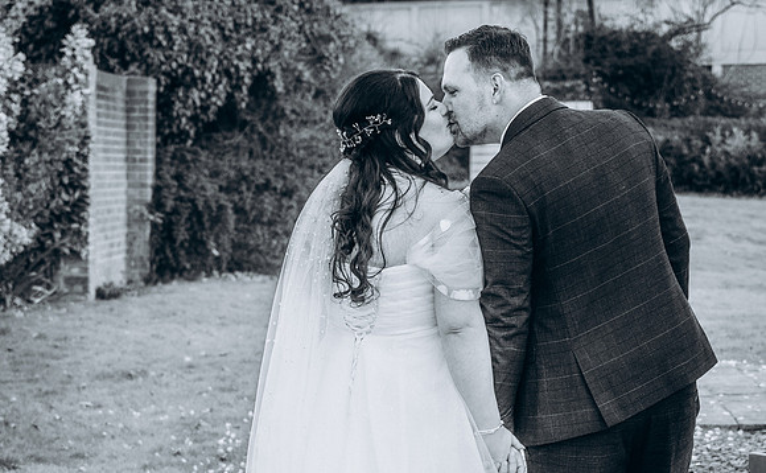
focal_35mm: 108
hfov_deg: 19.3
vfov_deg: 11.7
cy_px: 593
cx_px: 347
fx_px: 2251
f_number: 2.8
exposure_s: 1/200
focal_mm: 37
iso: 125
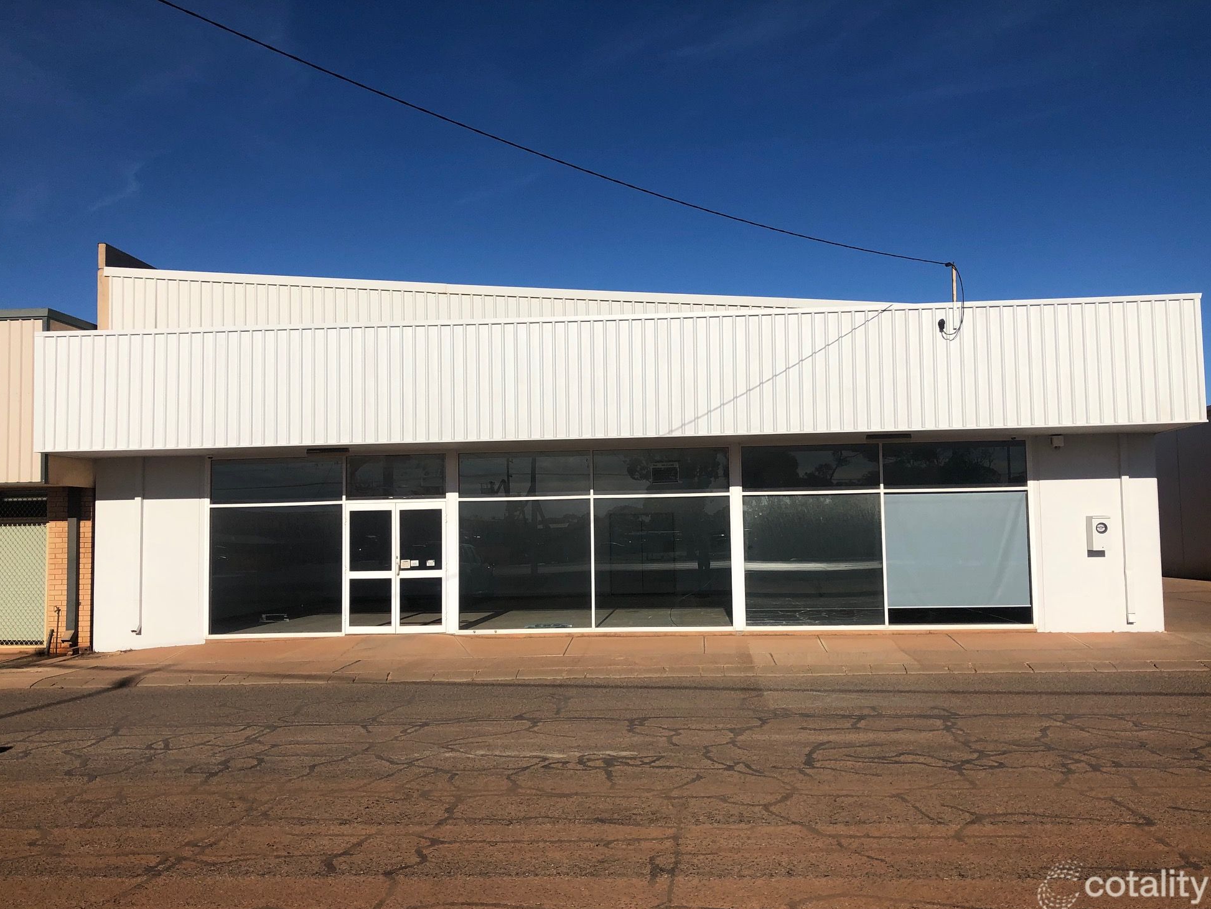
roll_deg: +2.8
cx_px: 624
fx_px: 1015
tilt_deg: +2.8
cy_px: 470
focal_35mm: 29
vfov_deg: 48.2
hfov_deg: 61.6
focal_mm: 4
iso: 20
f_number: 1.8
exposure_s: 1/5348
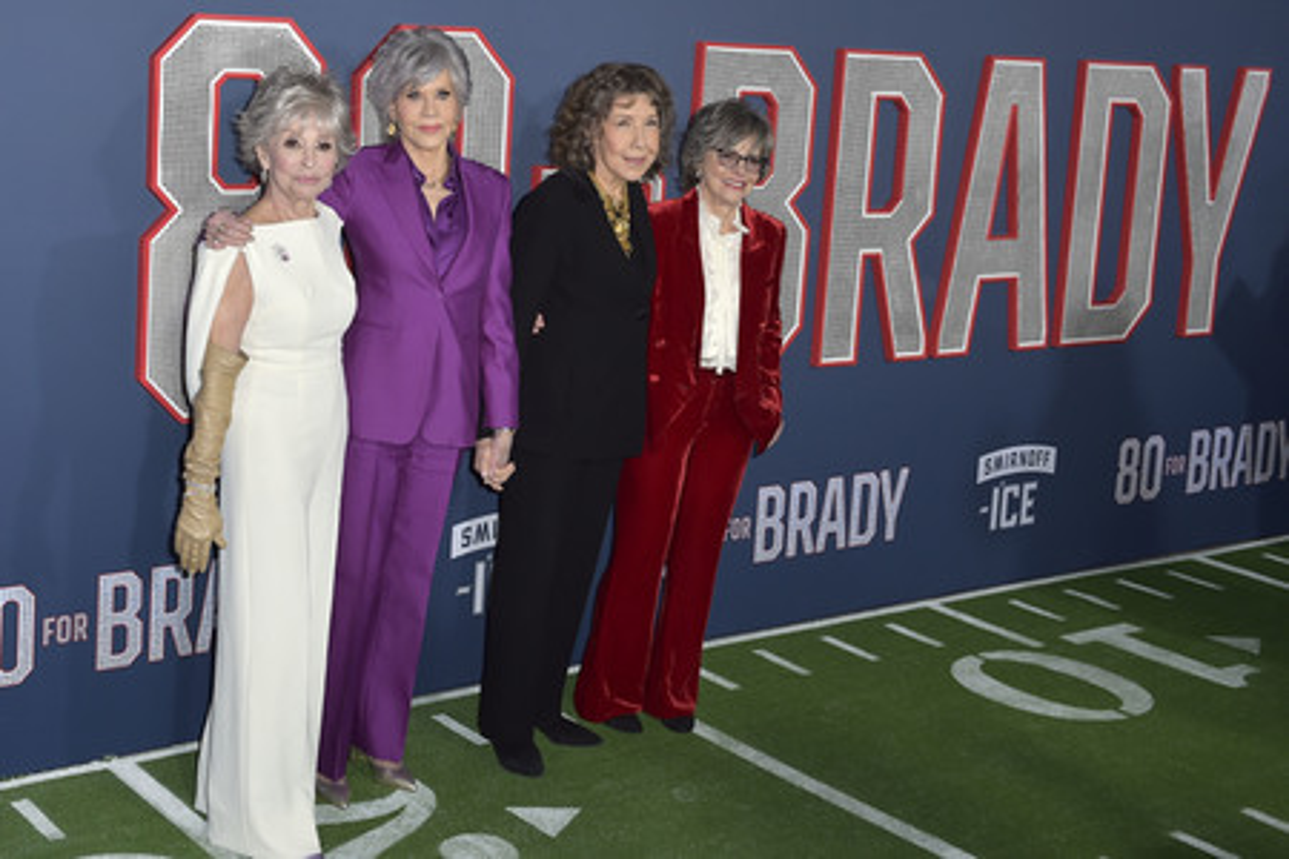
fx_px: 1361
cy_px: 430
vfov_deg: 35.1
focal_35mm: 38
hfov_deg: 50.7
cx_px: 644
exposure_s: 1/250
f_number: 6.3
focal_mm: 38
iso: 500
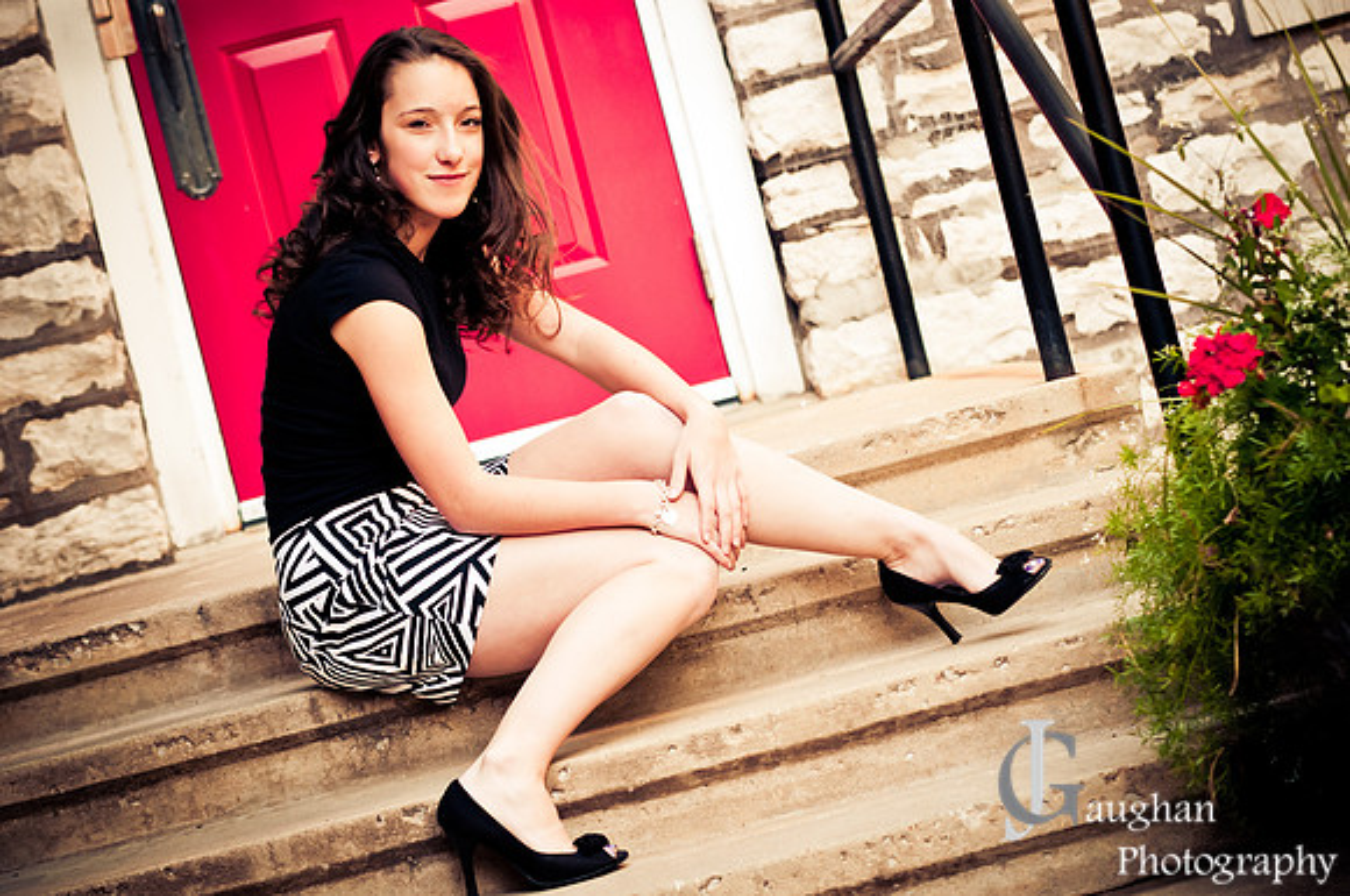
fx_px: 4381
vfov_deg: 11.7
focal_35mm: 117
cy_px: 448
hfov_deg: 17.5
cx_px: 675
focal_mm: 78
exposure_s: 1/125
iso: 500
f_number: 3.2
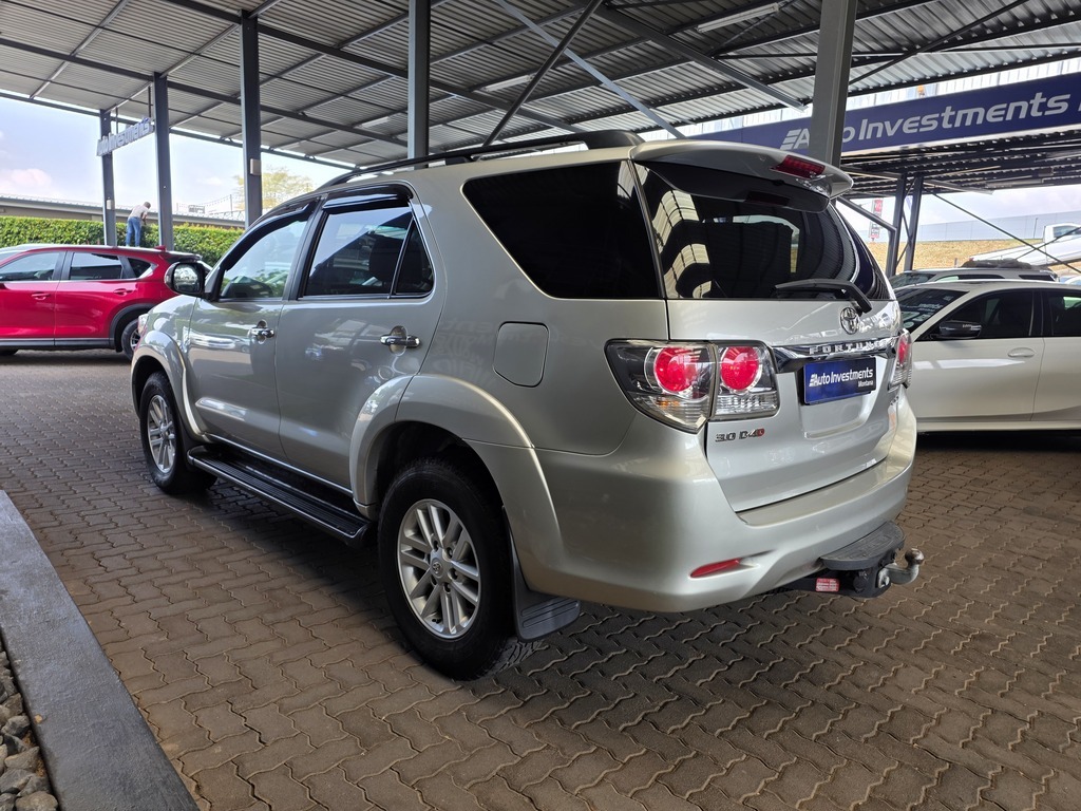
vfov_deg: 58.9
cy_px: 406
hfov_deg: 73.9
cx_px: 540
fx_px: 718
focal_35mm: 23
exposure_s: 1/359
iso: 50
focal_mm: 6.25
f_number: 1.7
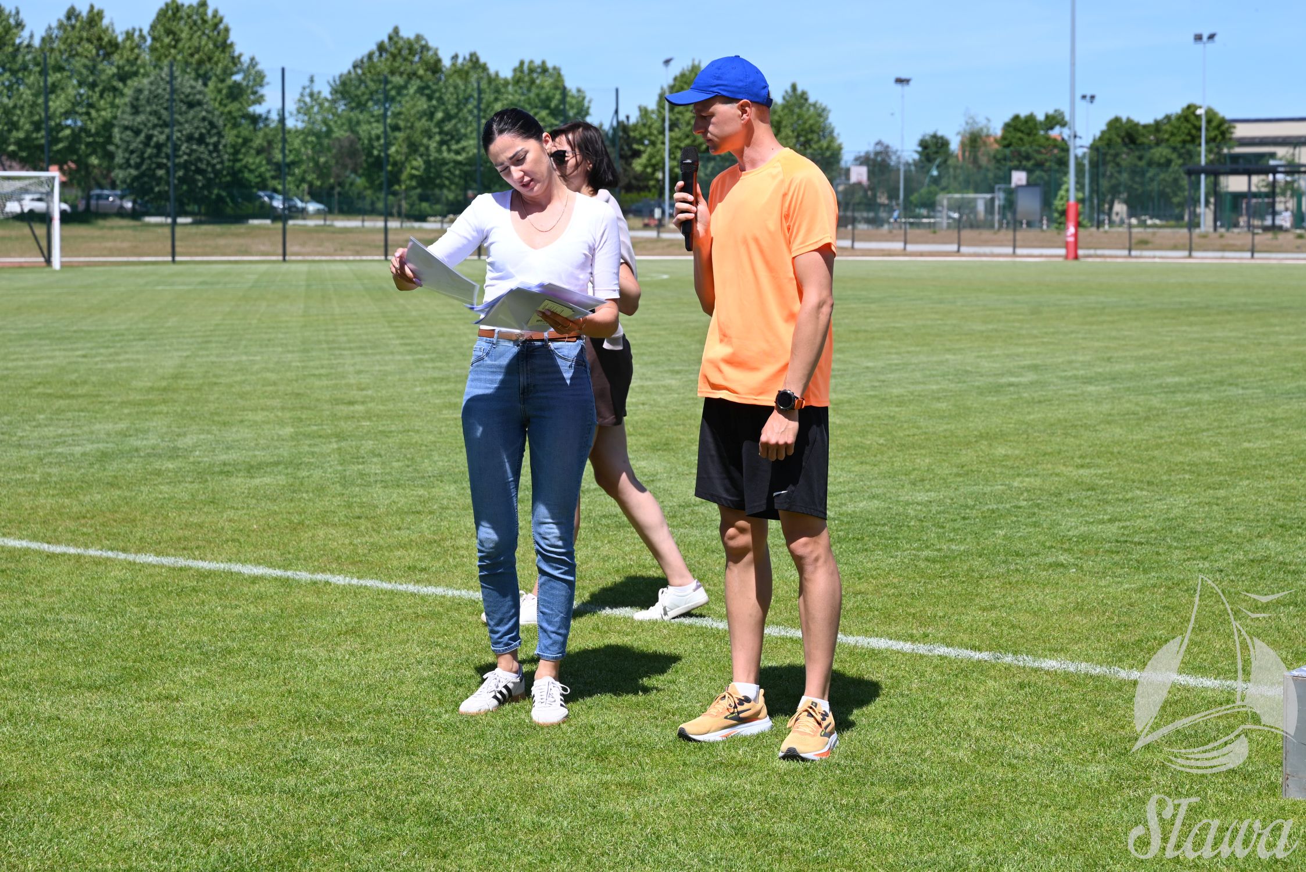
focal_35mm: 69
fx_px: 2504
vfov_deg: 19.8
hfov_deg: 29.2
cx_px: 653
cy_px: 436
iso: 100
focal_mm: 69
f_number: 7.1
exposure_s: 1/400
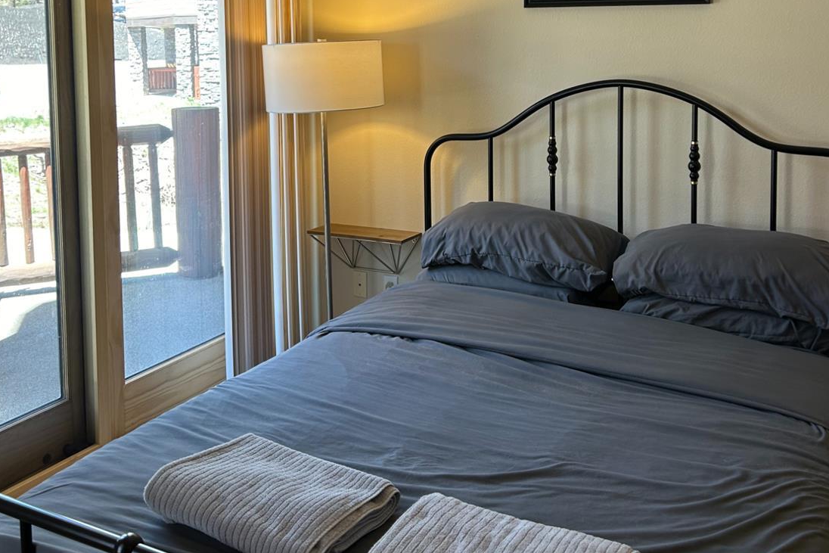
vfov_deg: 34.7
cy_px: 104
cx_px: 420
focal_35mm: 37
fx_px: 852
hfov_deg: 51.9
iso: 50
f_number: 1.5
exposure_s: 1/120
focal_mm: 5.7
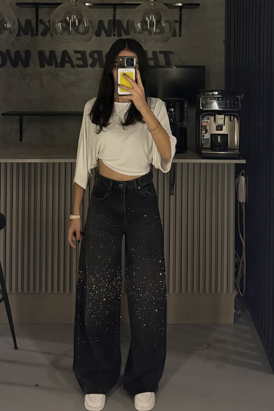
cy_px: 205
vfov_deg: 71.5
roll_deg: -0.8
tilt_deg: -2.6
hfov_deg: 51.2
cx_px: 124
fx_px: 285
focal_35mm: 25
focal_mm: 6.76
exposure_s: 1/25
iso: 800
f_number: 1.78
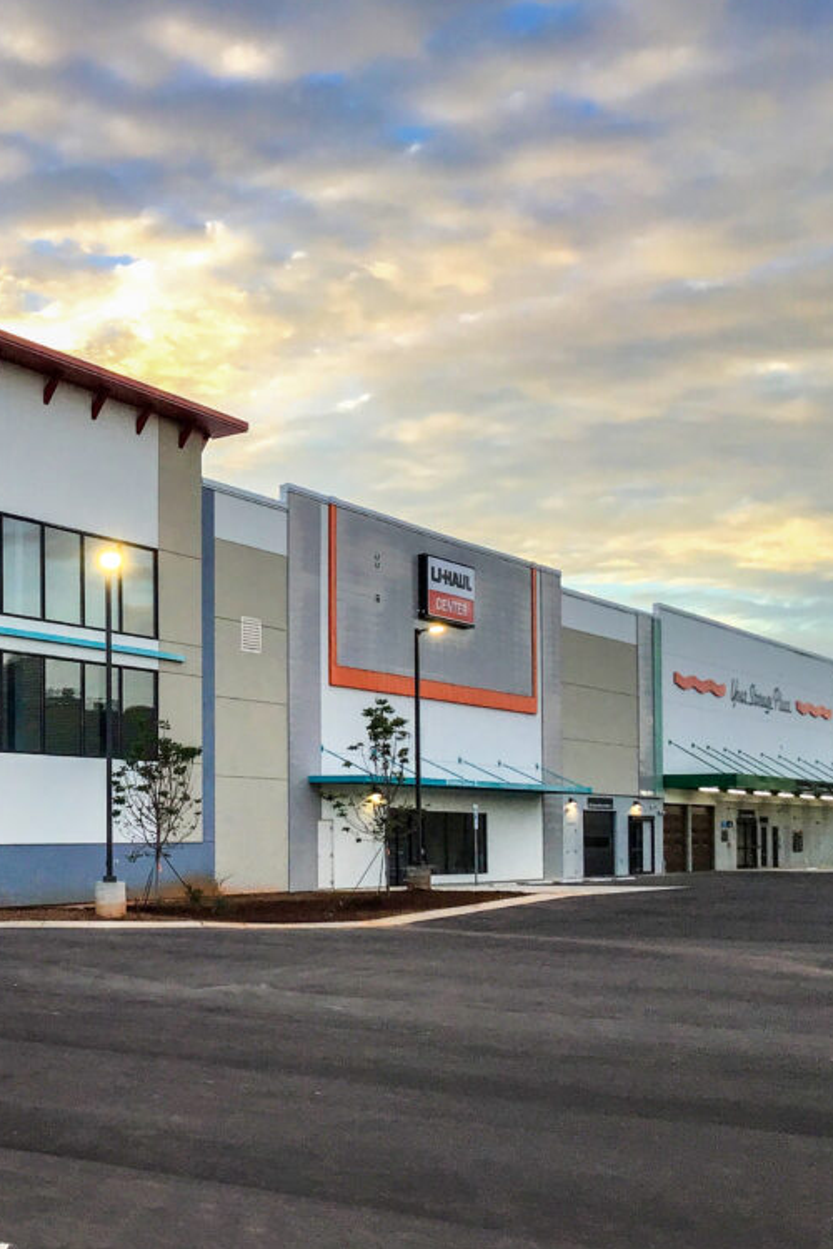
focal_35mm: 44
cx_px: 17
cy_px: 629
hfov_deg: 28.8
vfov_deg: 44.5
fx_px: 1527
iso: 32
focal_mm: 3.3
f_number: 2.4
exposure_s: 1/120
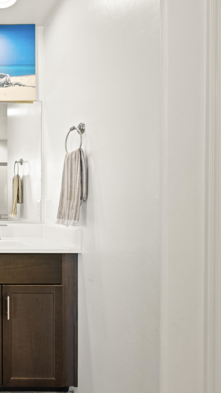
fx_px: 271
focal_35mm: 26
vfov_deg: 71.9
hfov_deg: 33.2
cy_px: 201
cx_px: -64
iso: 200
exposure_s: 1
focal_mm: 16
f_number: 18
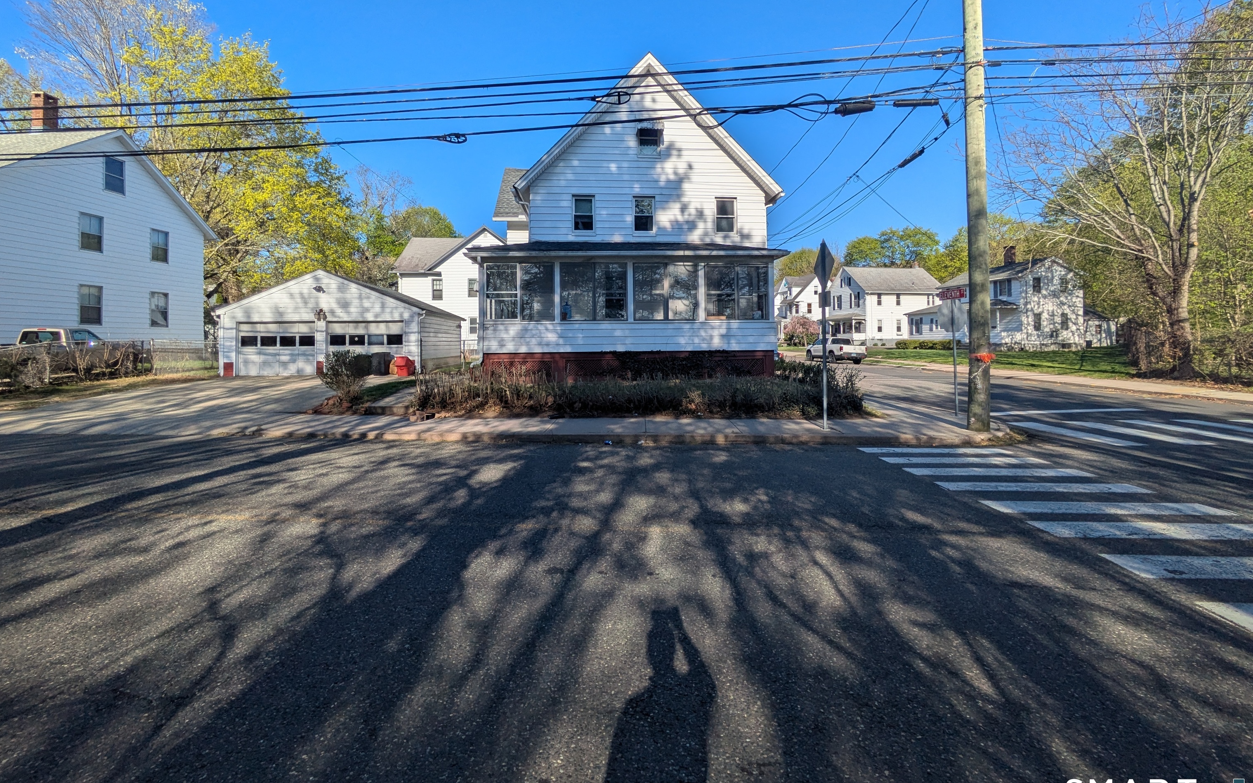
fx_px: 512
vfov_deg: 74.4
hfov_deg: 101.5
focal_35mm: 15
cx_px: 621
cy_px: 337
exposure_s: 1/2237
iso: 49
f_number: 2.2
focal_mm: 1.83
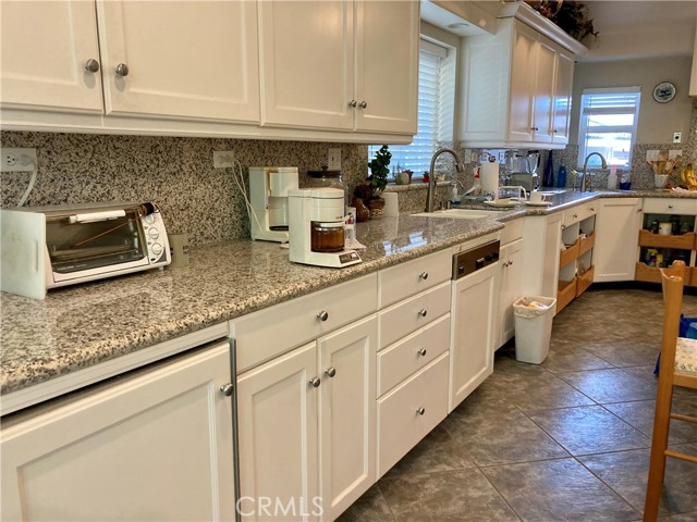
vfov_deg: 49.7
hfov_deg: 63.4
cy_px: 261
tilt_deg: -9.5
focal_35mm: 28
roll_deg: -0.7
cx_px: 348
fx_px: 564
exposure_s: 1/60
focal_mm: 3.99
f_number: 1.8
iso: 160
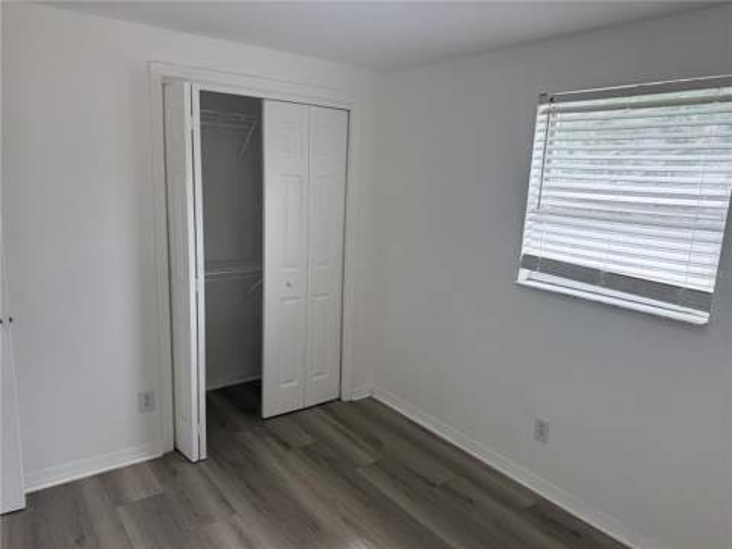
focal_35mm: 24
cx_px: 366
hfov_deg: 71.6
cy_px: 274
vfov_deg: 56.8
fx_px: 508
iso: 100
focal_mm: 6.76
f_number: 1.78
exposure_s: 1/347
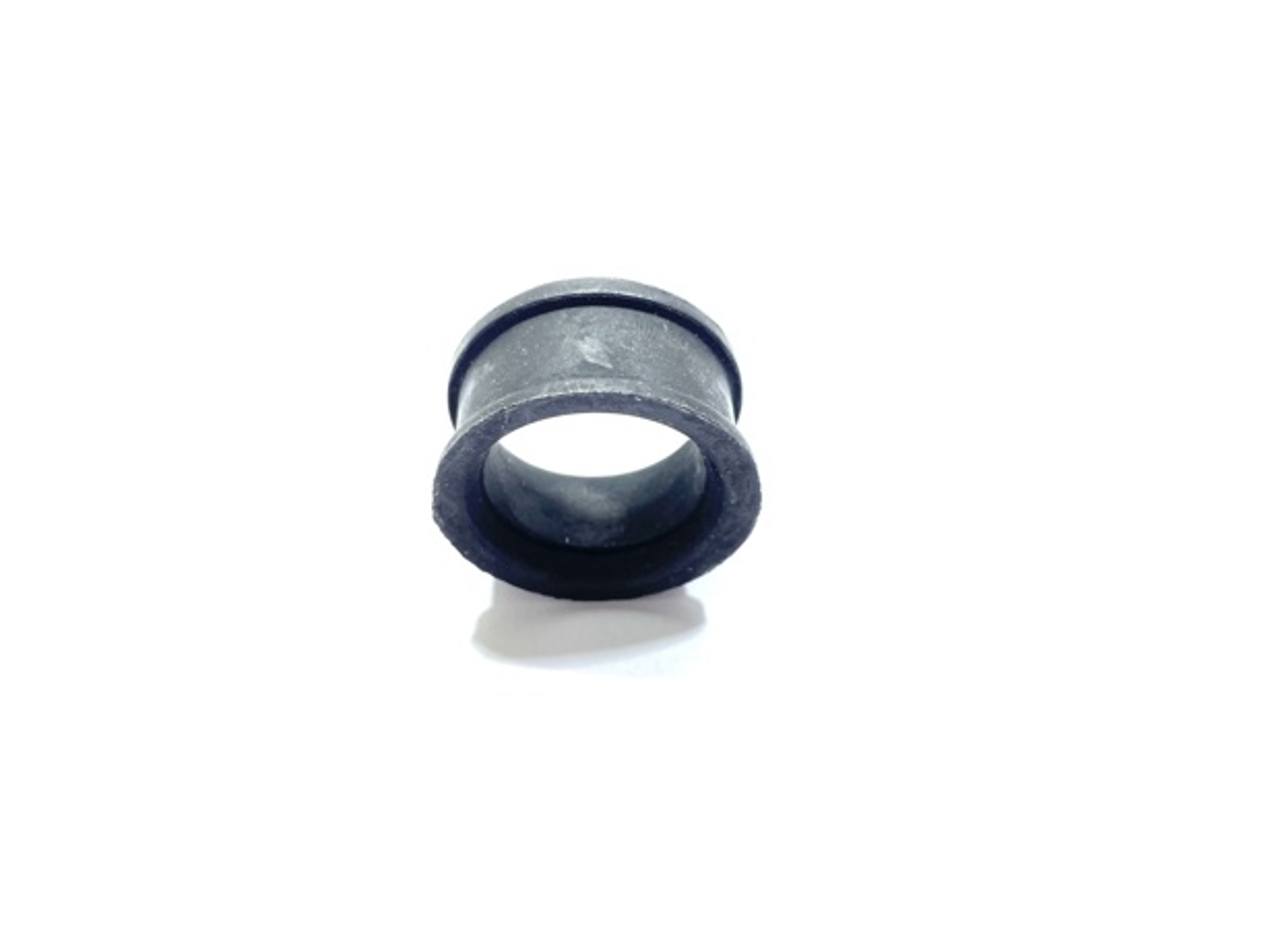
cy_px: 464
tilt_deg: -47.4
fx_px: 991
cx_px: 624
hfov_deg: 65.4
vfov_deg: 51.3
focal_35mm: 27
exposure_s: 1/100
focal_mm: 4.25
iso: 32
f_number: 1.8
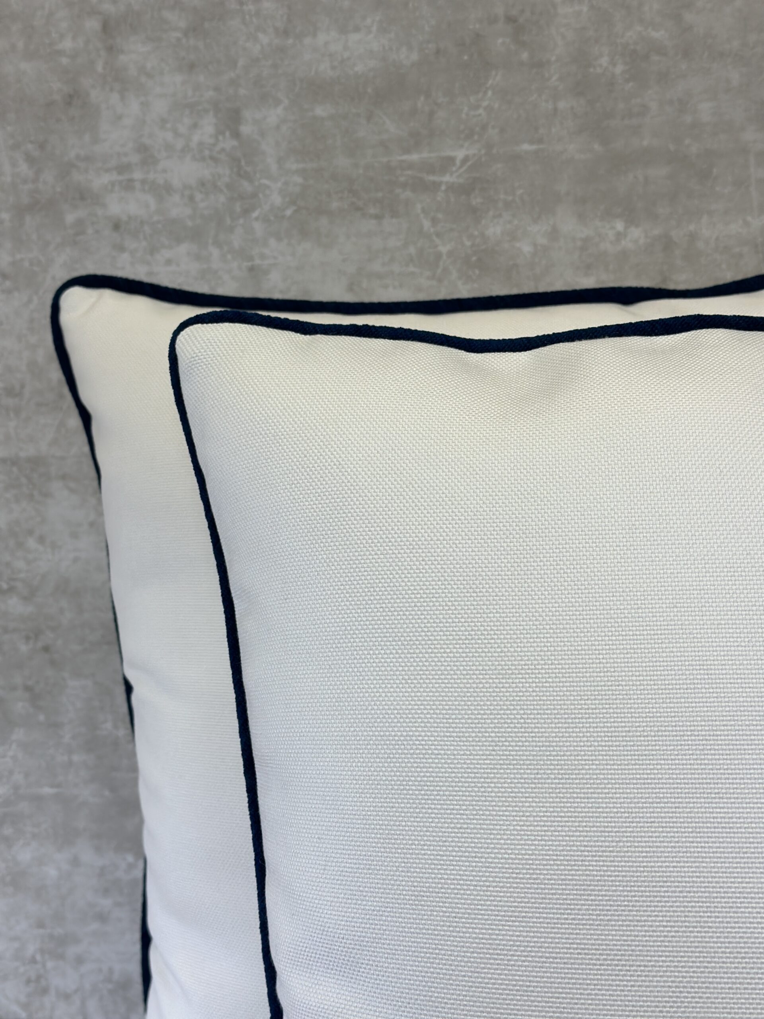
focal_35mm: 48
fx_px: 1413
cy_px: 510
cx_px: 382
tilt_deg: -11.4
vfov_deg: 39.7
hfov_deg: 30.3
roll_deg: +3.2
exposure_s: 1/344
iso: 80
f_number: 1.78
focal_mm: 6.86
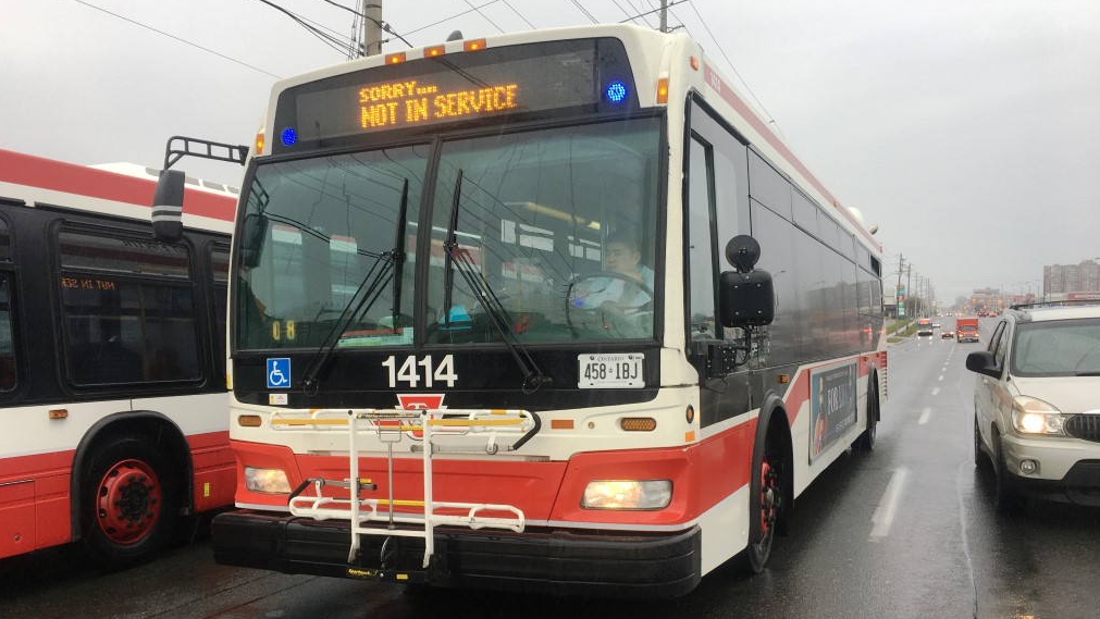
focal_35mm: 32
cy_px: 369
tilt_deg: -5.0
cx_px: 546
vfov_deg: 36.6
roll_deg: +2.3
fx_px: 933
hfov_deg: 61.0
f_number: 2.2
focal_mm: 4.15
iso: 25
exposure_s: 1/190
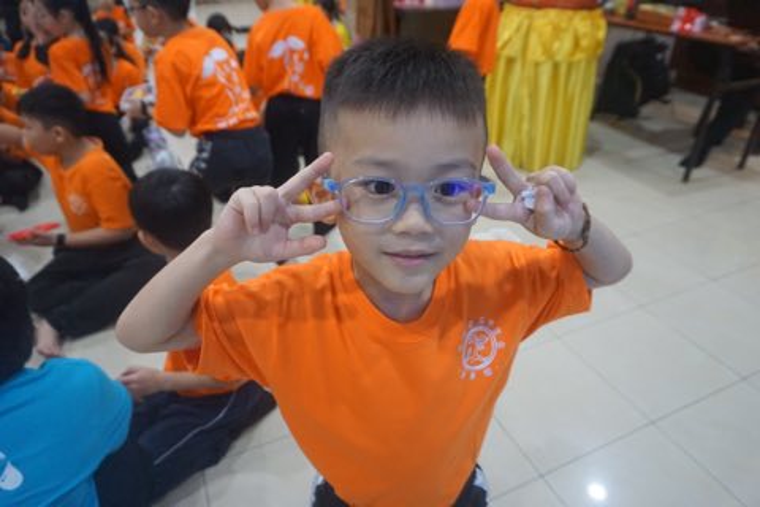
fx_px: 507
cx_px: 380
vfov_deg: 53.1
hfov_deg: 73.7
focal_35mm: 24
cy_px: 254
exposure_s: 1/160
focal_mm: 16
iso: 3200
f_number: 4
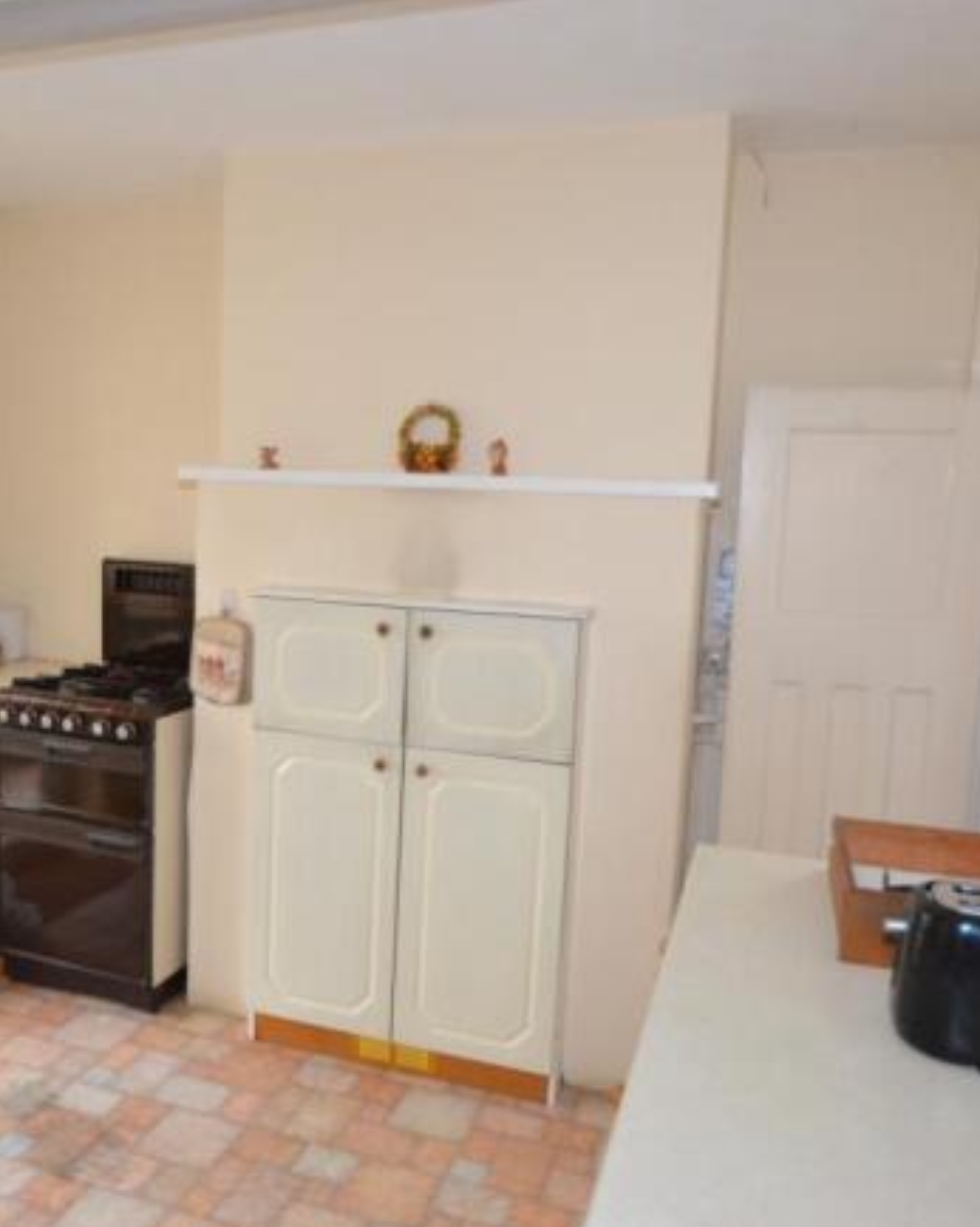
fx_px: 1005
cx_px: 381
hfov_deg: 51.5
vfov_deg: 62.8
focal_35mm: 28
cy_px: 616
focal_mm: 13
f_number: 3.8
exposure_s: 1/60
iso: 800
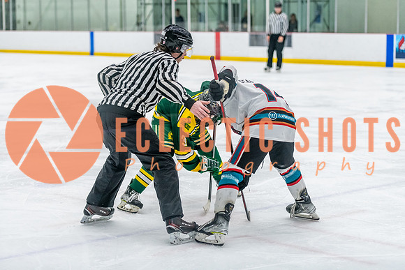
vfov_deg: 15.4
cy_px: 130
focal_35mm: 89
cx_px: 209
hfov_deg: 22.8
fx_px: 1002
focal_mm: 86
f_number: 2.8
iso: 4000
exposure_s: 1/800
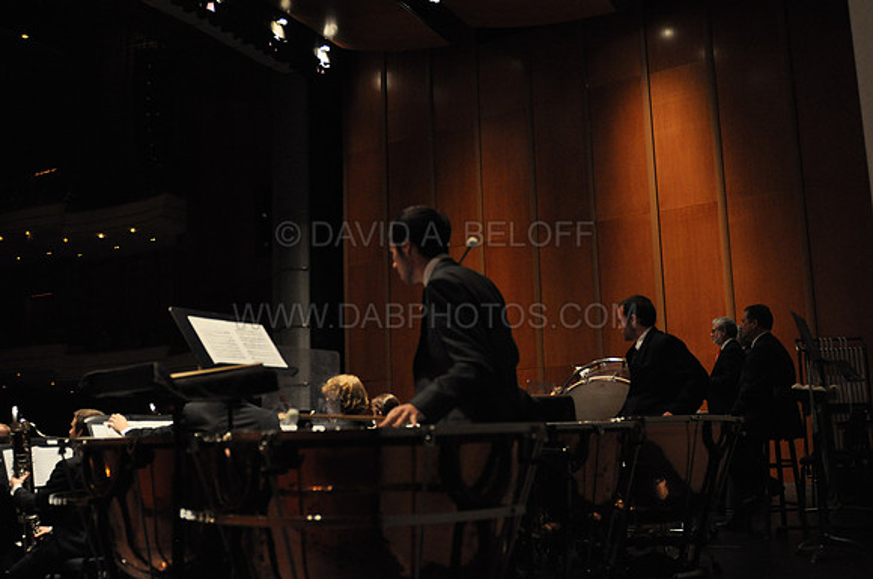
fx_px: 872
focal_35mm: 36
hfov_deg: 53.2
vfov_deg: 36.8
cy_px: 290
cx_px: 436
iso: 1600
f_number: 2.8
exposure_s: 1/250
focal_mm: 24
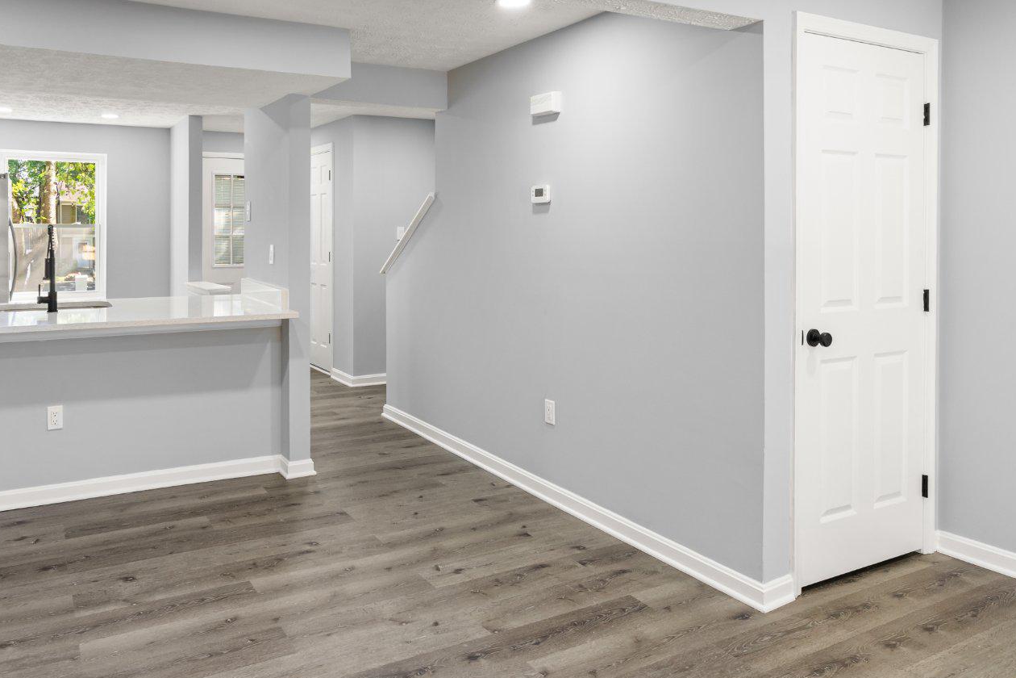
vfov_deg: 48.7
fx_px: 734
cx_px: 393
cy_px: 227
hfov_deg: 68.5
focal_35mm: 26
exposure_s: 1/10
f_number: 8
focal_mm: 16
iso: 400
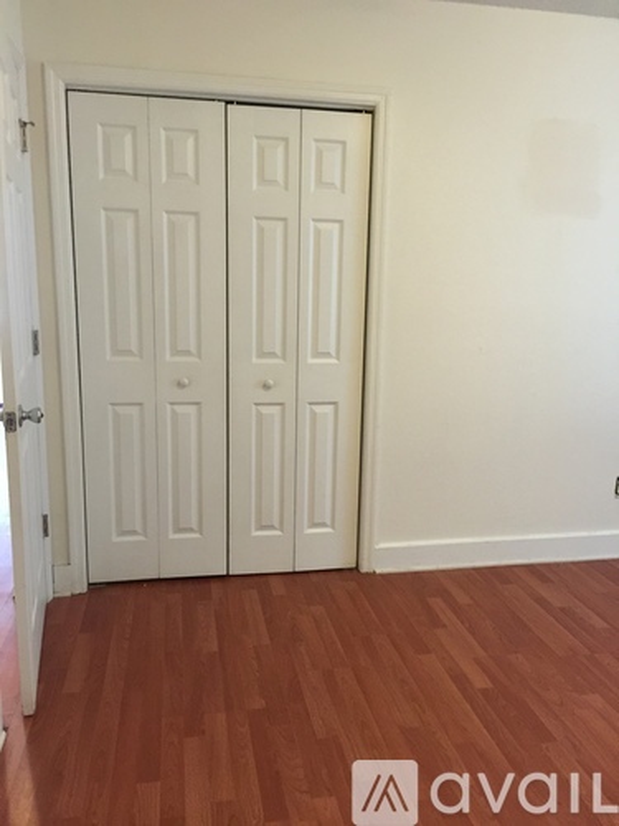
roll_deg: -2.1
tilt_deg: -9.7
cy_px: 413
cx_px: 310
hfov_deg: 48.2
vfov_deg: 61.7
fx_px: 691
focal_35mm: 29
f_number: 2.2
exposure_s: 1/10
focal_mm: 4.15
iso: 125
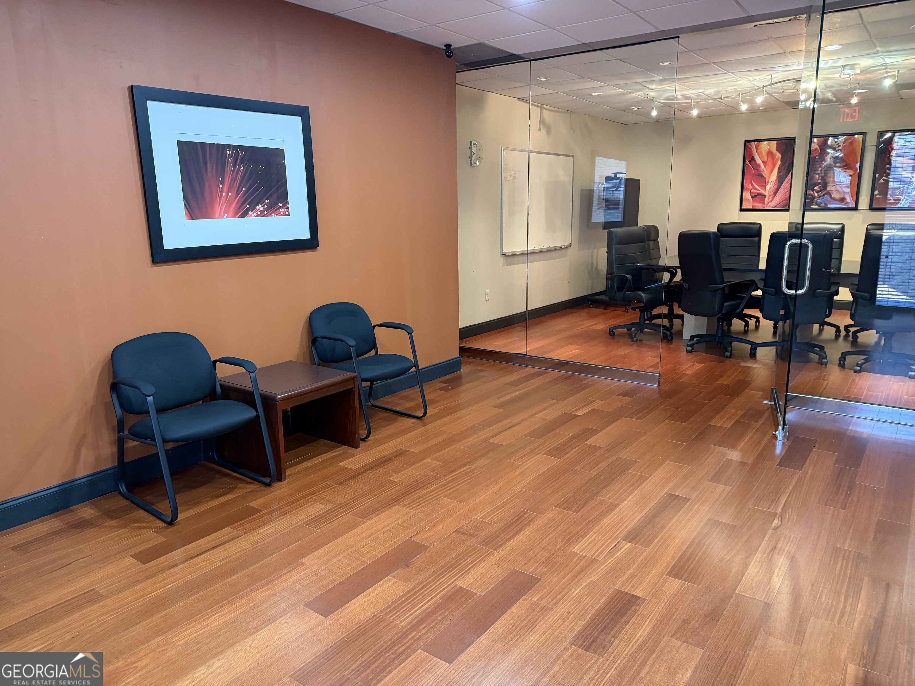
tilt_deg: -11.9
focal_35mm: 24
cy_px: 343
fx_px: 634
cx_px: 458
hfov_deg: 71.6
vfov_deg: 56.8
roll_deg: +1.4
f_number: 1.78
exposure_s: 1/60
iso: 640
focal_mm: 6.76
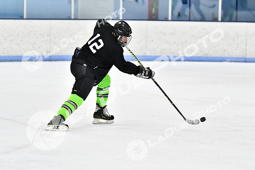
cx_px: 126
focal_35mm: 192
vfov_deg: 7.2
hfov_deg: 10.7
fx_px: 1357
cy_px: 84
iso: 6400
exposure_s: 1/1250
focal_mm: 125
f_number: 2.8
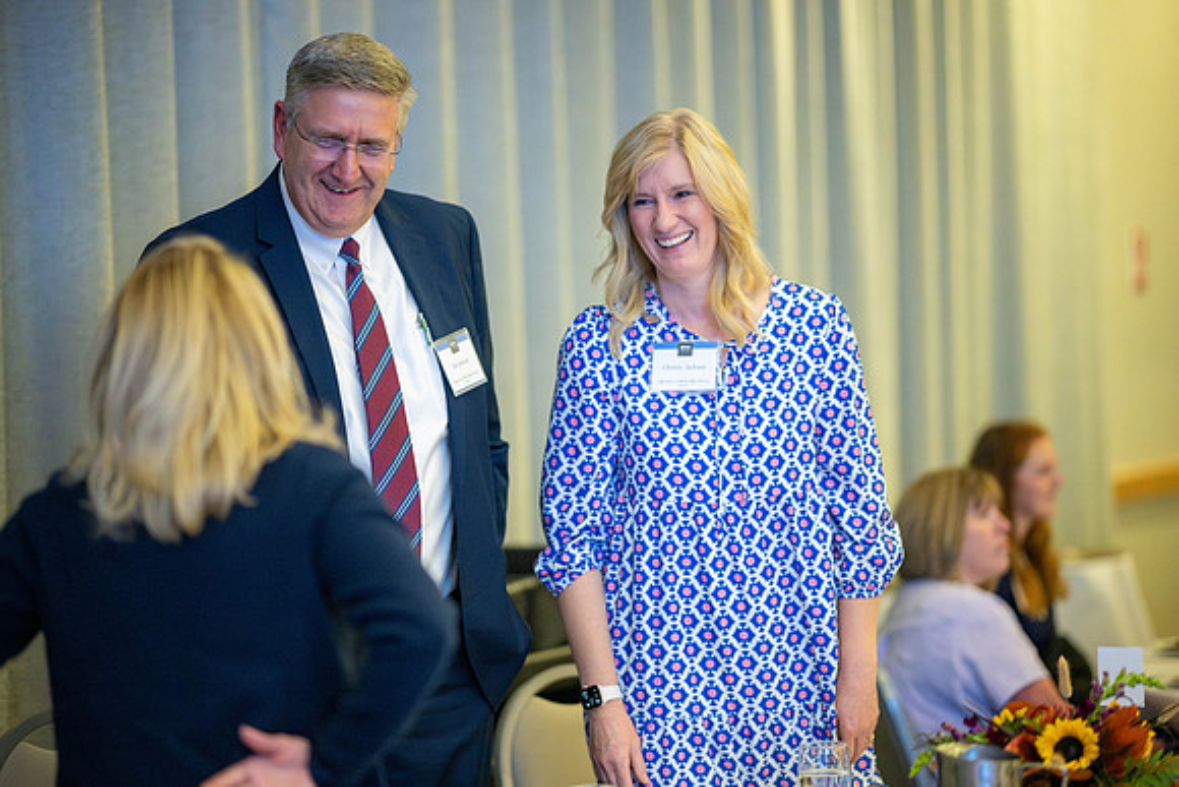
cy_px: 394
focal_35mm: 105
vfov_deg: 13.0
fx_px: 3439
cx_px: 590
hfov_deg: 19.5
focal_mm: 105
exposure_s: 1/500
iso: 6400
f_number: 1.4
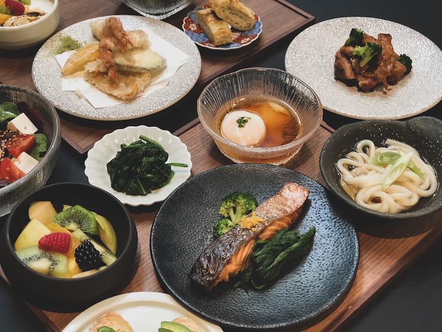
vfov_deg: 25.7
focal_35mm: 57
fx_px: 728
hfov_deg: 33.8
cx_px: 221
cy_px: 166
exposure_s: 1/30
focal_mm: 6.6
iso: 160
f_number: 2.8
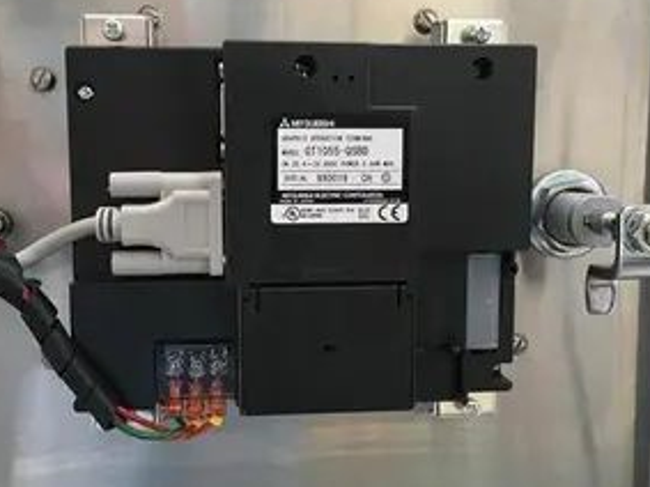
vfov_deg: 35.1
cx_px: 299
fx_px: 770
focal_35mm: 41
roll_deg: -1.0
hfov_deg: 45.8
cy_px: 237
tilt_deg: -6.5
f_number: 2.2
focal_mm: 4.15
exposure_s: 1/30
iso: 80
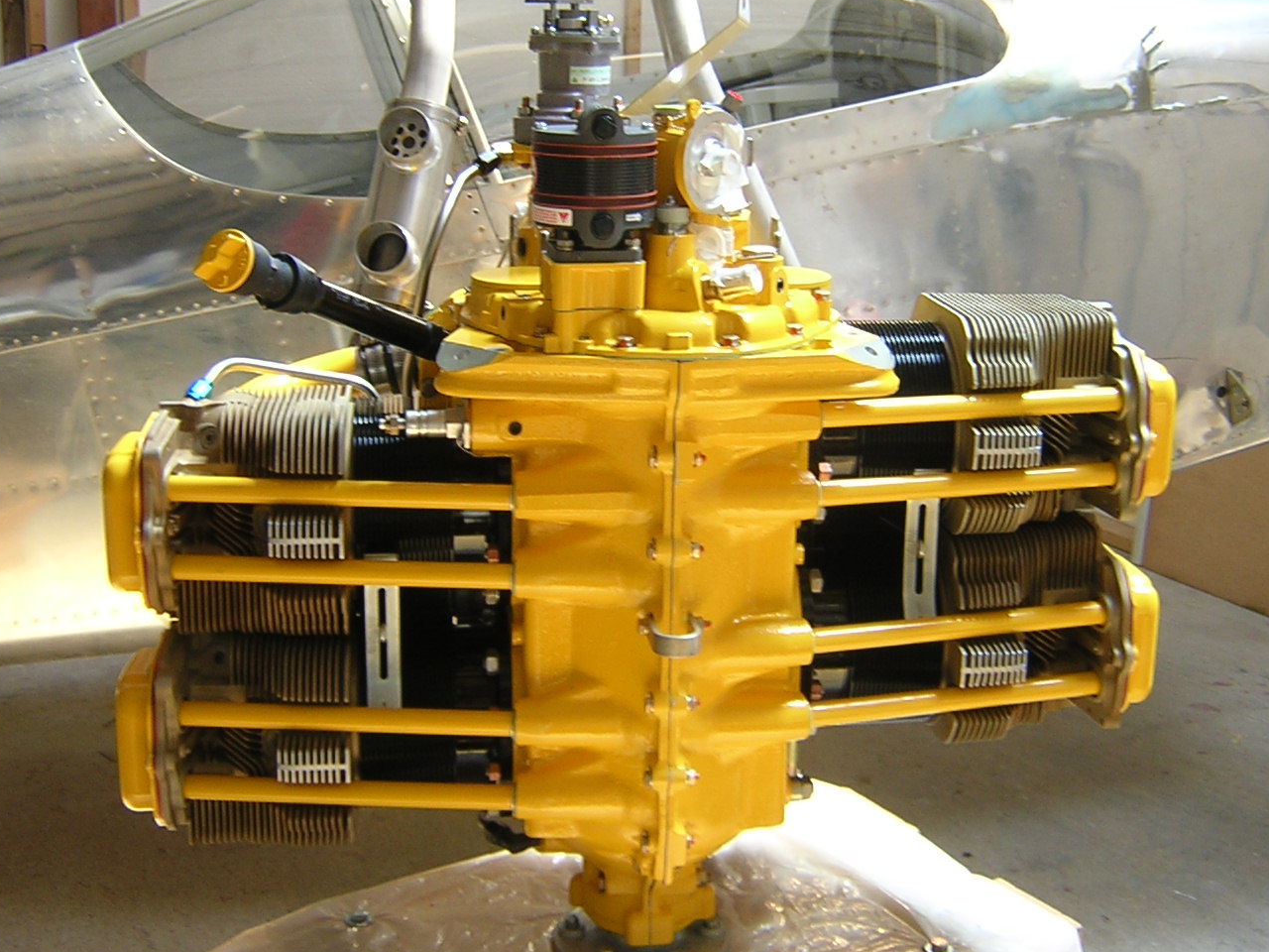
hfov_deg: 42.0
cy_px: 366
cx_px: 683
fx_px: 1650
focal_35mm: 45
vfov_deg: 32.1
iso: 100
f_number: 2.6
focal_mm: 4.7
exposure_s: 1/32.7
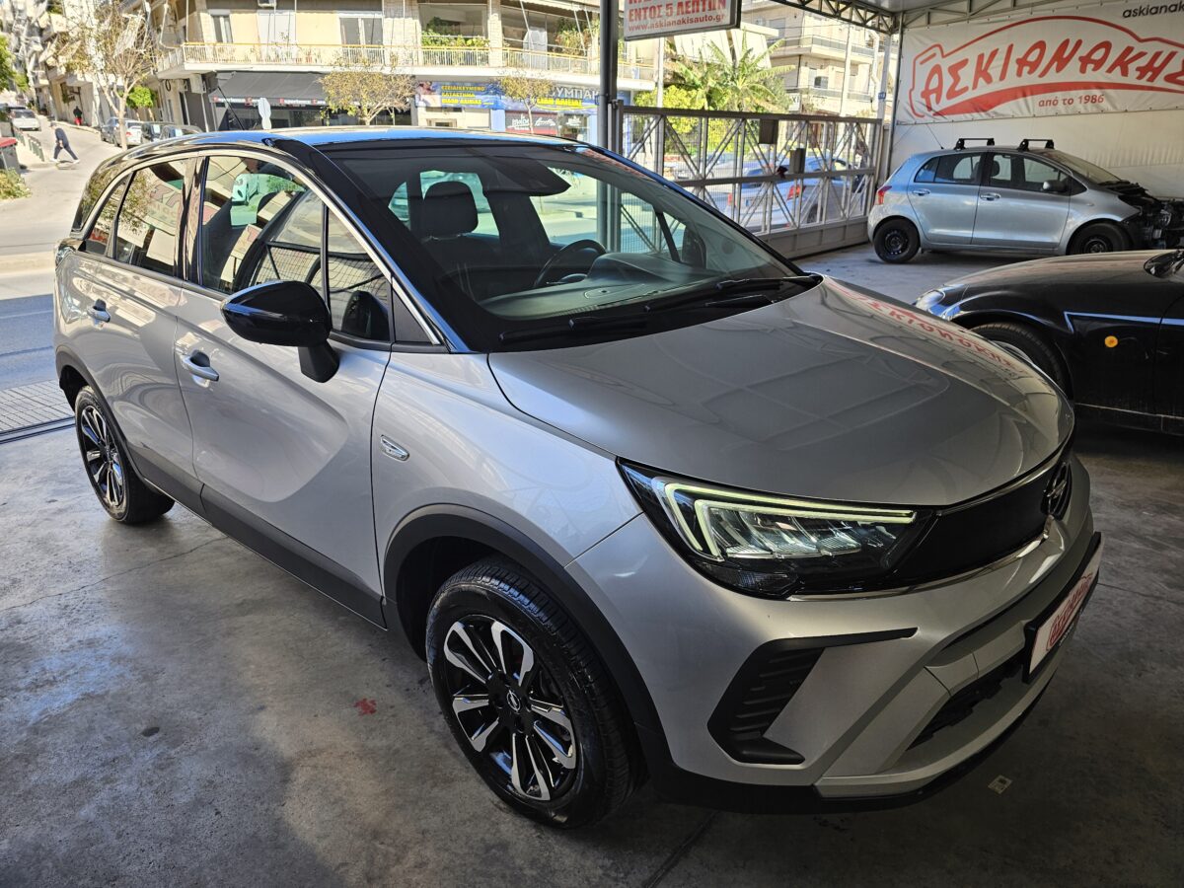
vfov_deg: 58.9
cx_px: 592
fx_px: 787
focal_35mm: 23
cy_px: 444
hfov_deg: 73.9
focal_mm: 6.3
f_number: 1.7
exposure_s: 1/180
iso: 25
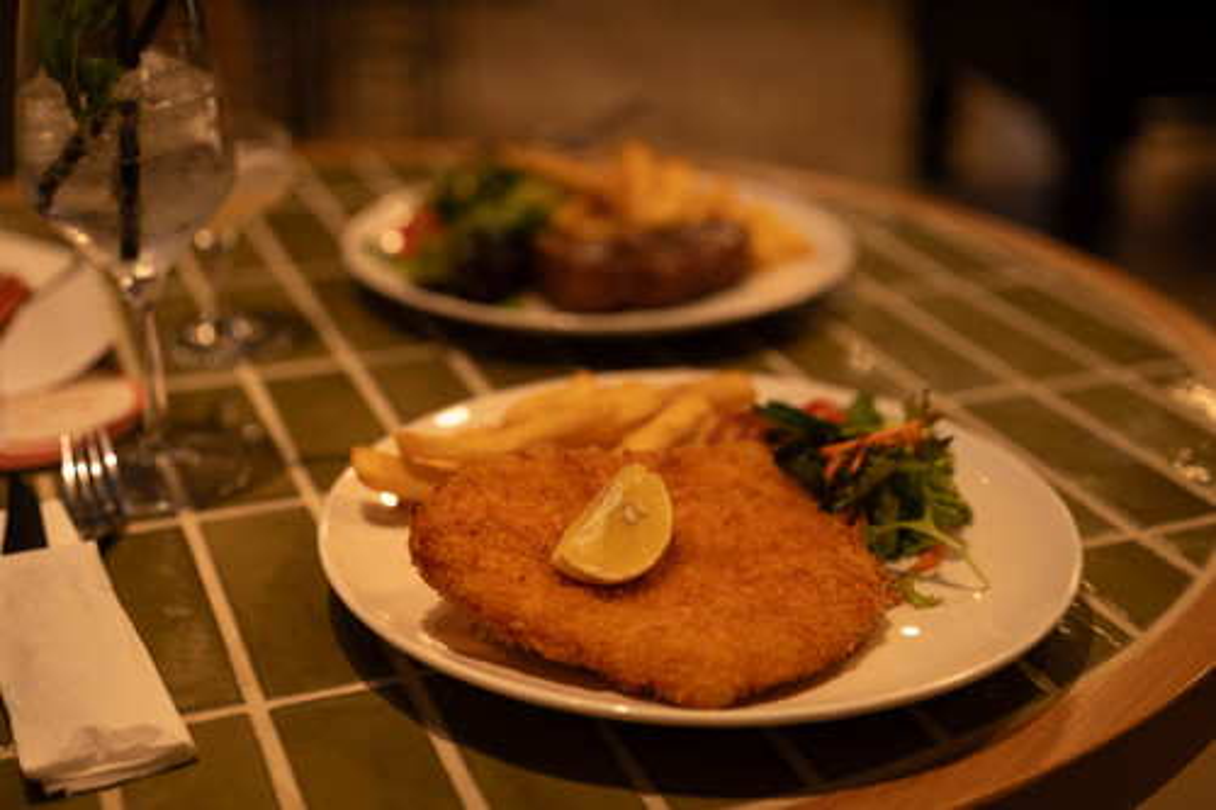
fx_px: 1688
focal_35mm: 50
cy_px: 405
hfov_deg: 39.6
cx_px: 608
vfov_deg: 27.0
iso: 160
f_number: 2
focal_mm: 50
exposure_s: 1/40
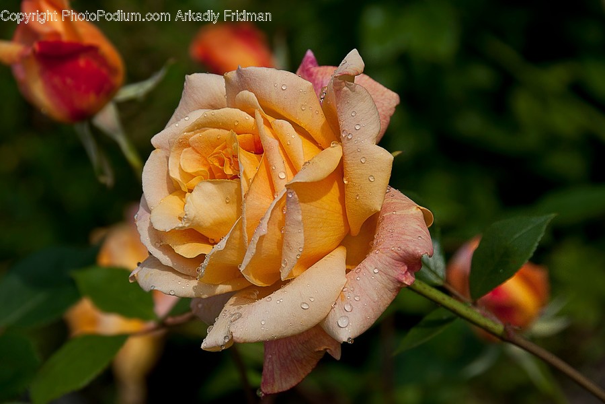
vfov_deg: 7.0
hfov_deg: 10.5
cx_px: 302
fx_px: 3277
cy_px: 202
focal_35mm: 195
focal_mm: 130
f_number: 7.1
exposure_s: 1/1250
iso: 200
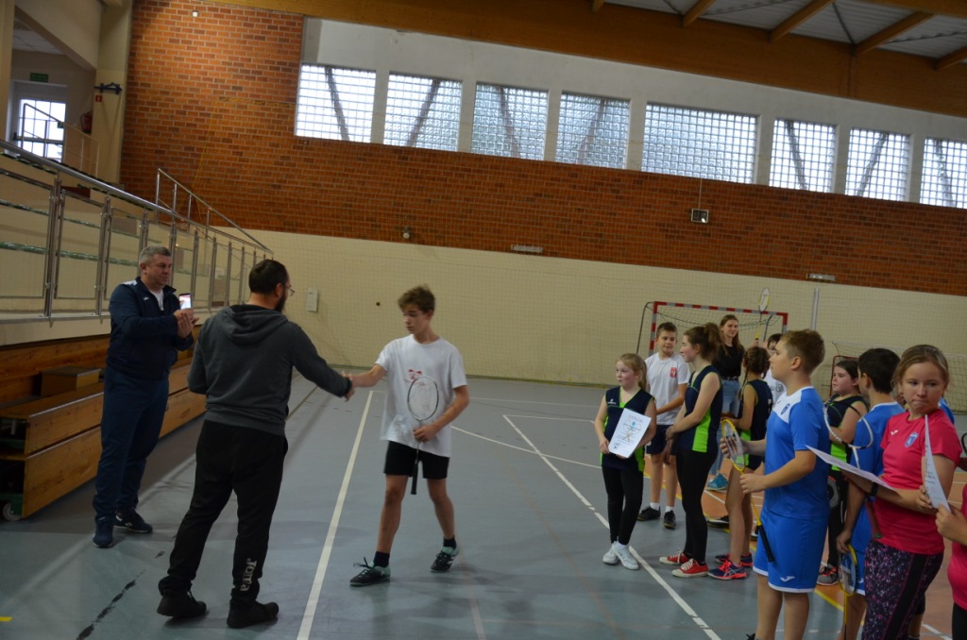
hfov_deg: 59.6
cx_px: 484
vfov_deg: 41.5
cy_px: 320
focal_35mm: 32
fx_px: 844
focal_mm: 21
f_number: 4
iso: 640
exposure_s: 1/60
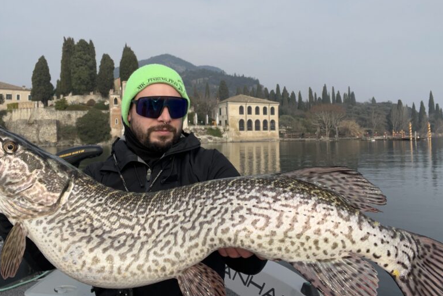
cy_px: 115
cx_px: 207
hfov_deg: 58.7
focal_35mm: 32
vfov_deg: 40.9
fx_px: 394
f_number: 2.2
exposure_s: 1/947
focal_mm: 2.71
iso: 32
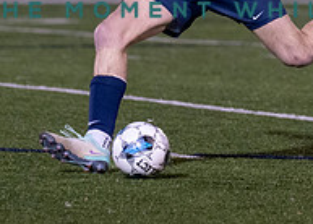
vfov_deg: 2.0
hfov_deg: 2.8
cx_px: 313
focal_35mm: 728
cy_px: -108
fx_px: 6474
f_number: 2.8
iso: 2500
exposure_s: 1/1000
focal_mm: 152
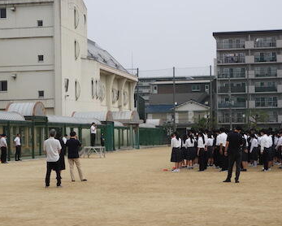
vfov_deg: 17.1
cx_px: 133
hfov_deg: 21.2
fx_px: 752
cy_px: 120
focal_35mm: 90
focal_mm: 14.3
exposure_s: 1/800
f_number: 4.5
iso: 100
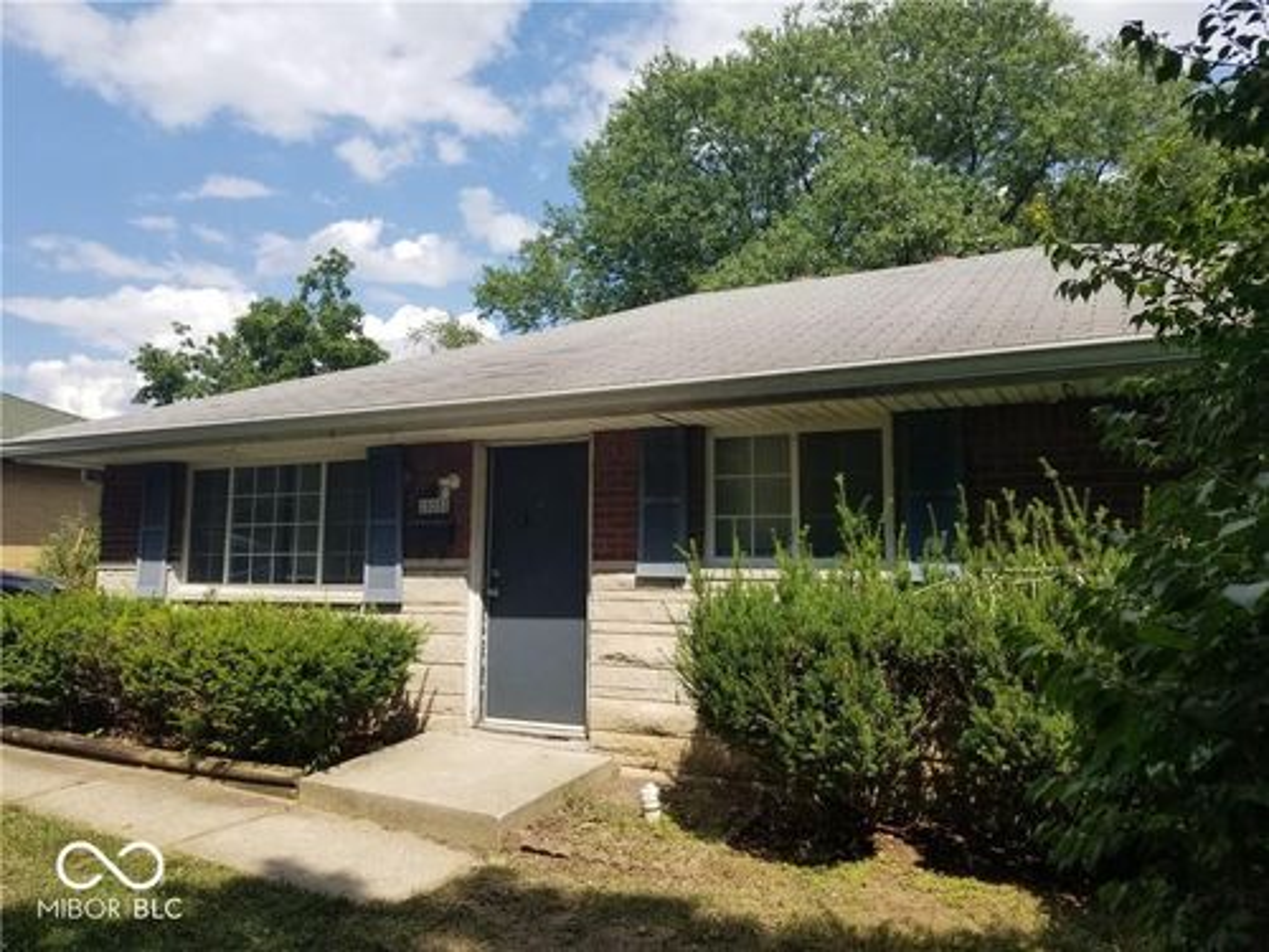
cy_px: 476
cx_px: 634
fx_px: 953
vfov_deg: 53.1
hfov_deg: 67.3
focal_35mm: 26
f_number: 1.7
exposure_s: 1/2432
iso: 50
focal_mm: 4.25
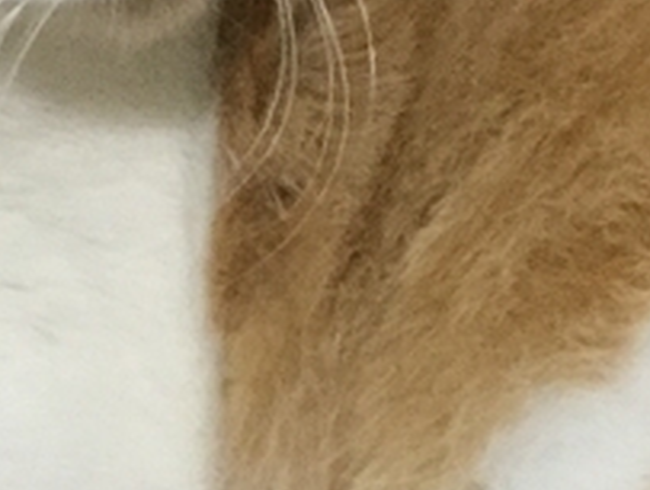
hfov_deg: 12.6
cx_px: 419
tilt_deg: -34.6
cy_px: 163
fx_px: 2934
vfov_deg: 9.5
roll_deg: +3.6
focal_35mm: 156
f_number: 2.4
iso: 250
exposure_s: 1/15
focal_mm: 3.3
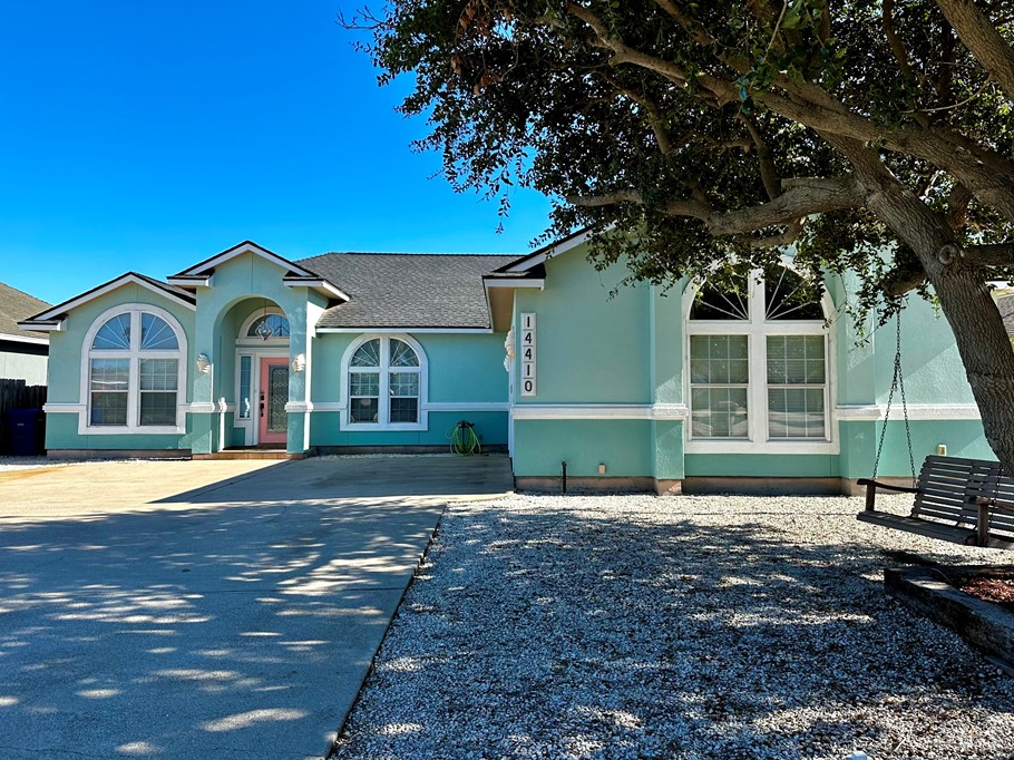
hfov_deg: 65.3
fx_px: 791
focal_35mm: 27
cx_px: 539
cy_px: 349
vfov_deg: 51.3
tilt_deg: +3.1
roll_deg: -1.0
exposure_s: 1/2299
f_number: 1.78
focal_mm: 6.86
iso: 80
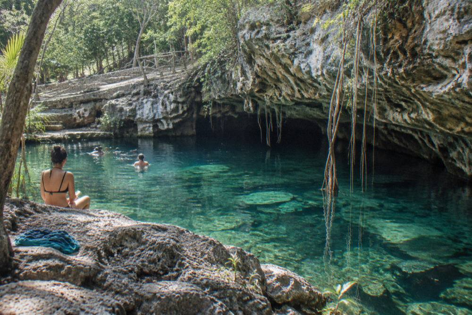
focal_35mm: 35
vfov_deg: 37.8
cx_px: 236
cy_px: 158
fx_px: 459
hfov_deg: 54.5
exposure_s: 1/320
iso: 800
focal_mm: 35
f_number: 9
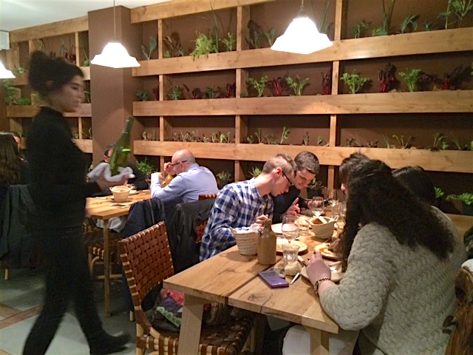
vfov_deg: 48.2
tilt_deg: -8.0
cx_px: 236
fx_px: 396
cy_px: 178
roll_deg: -0.2
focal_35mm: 29
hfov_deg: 61.7
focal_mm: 4.15
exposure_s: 1/17
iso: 320
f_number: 2.2
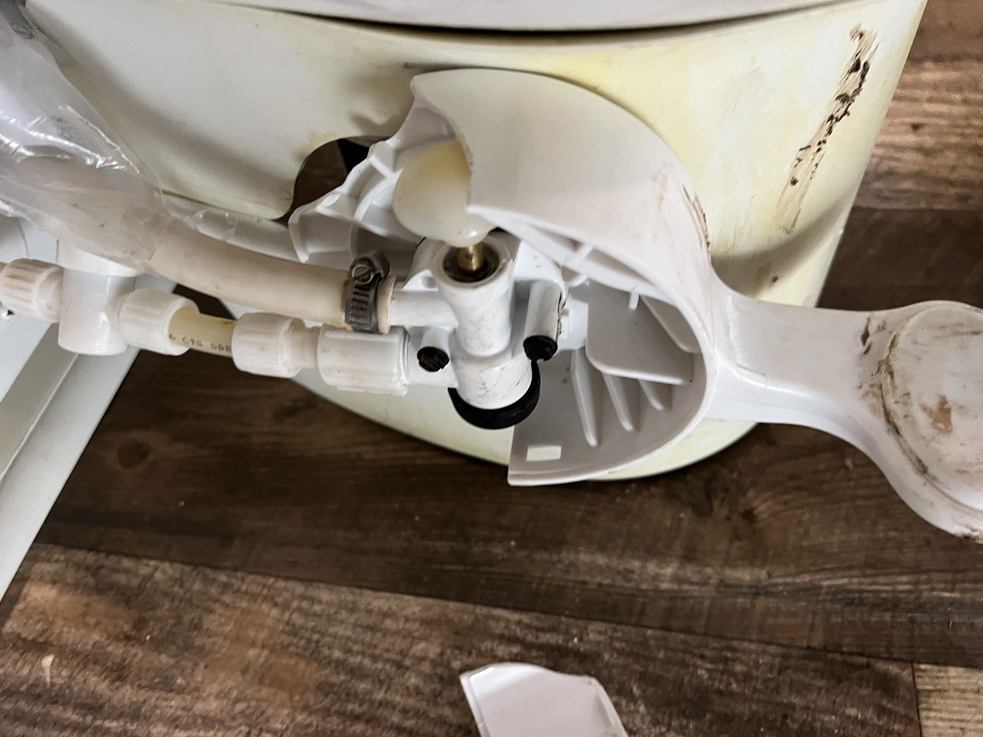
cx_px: 492
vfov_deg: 53.1
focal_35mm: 26
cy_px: 368
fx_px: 738
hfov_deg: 67.3
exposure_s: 1/60
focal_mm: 5.7
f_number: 1.5
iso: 500
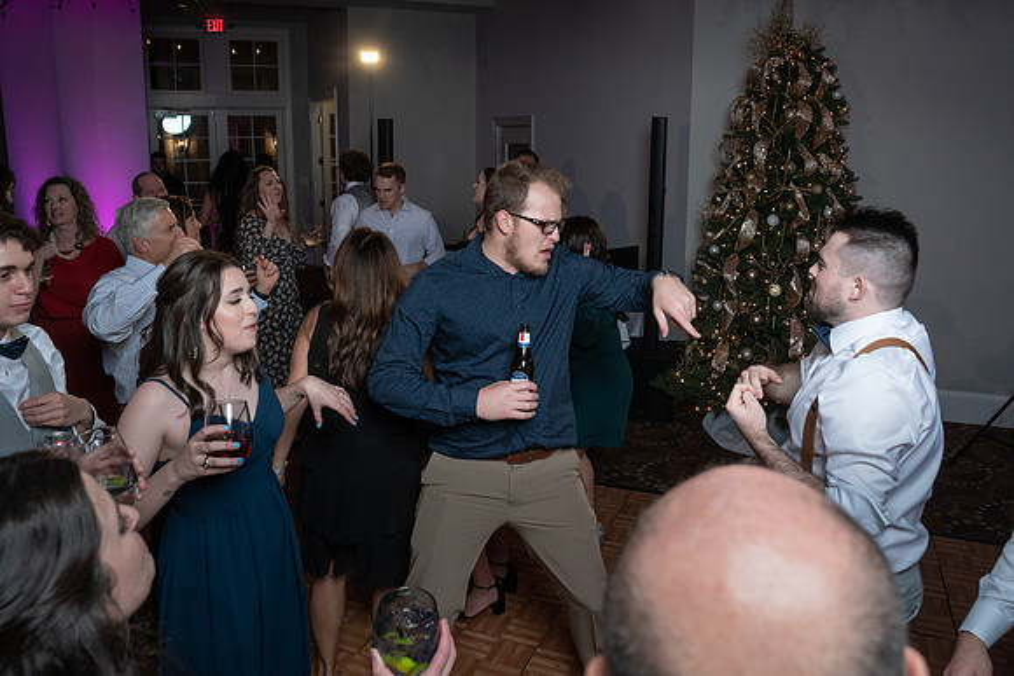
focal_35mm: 28
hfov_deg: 66.4
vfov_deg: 47.1
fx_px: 775
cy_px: 304
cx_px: 517
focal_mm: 24
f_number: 5.6
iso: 2000
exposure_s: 1/200
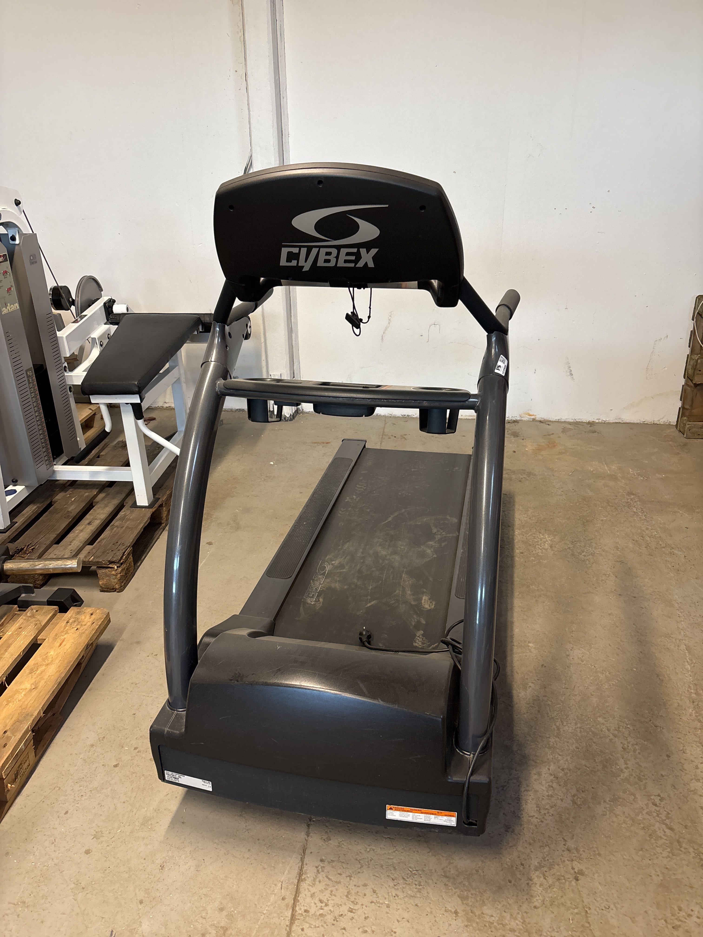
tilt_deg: -23.3
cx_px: 352
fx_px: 704
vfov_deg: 67.3
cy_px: 468
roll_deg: -0.7
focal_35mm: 26
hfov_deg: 53.1
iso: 250
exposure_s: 1/50
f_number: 1.6
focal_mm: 5.96
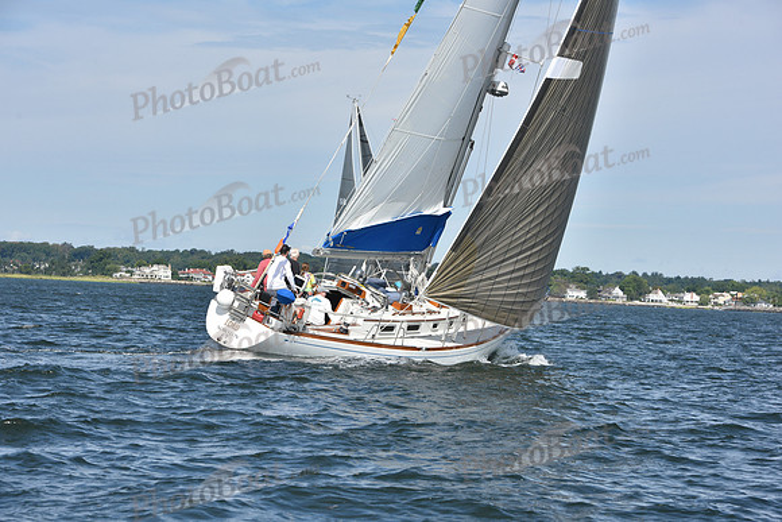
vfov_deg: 11.8
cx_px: 391
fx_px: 2520
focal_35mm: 116
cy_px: 261
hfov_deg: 17.6
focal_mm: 116
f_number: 10
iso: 320
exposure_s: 1/1000
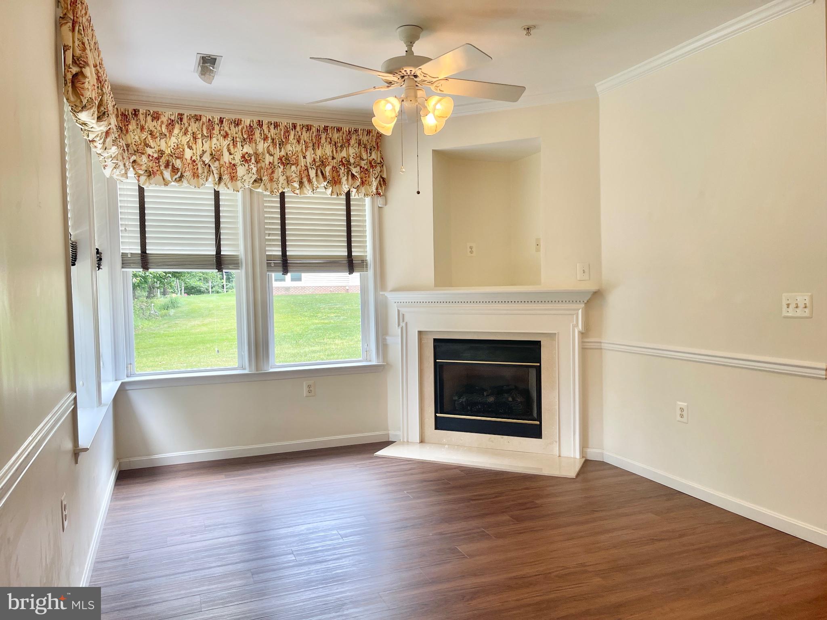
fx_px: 597
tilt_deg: -3.0
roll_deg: +1.2
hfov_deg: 69.4
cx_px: 414
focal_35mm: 25
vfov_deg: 54.9
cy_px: 310
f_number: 1.6
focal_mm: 5.1
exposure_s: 1/120
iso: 50
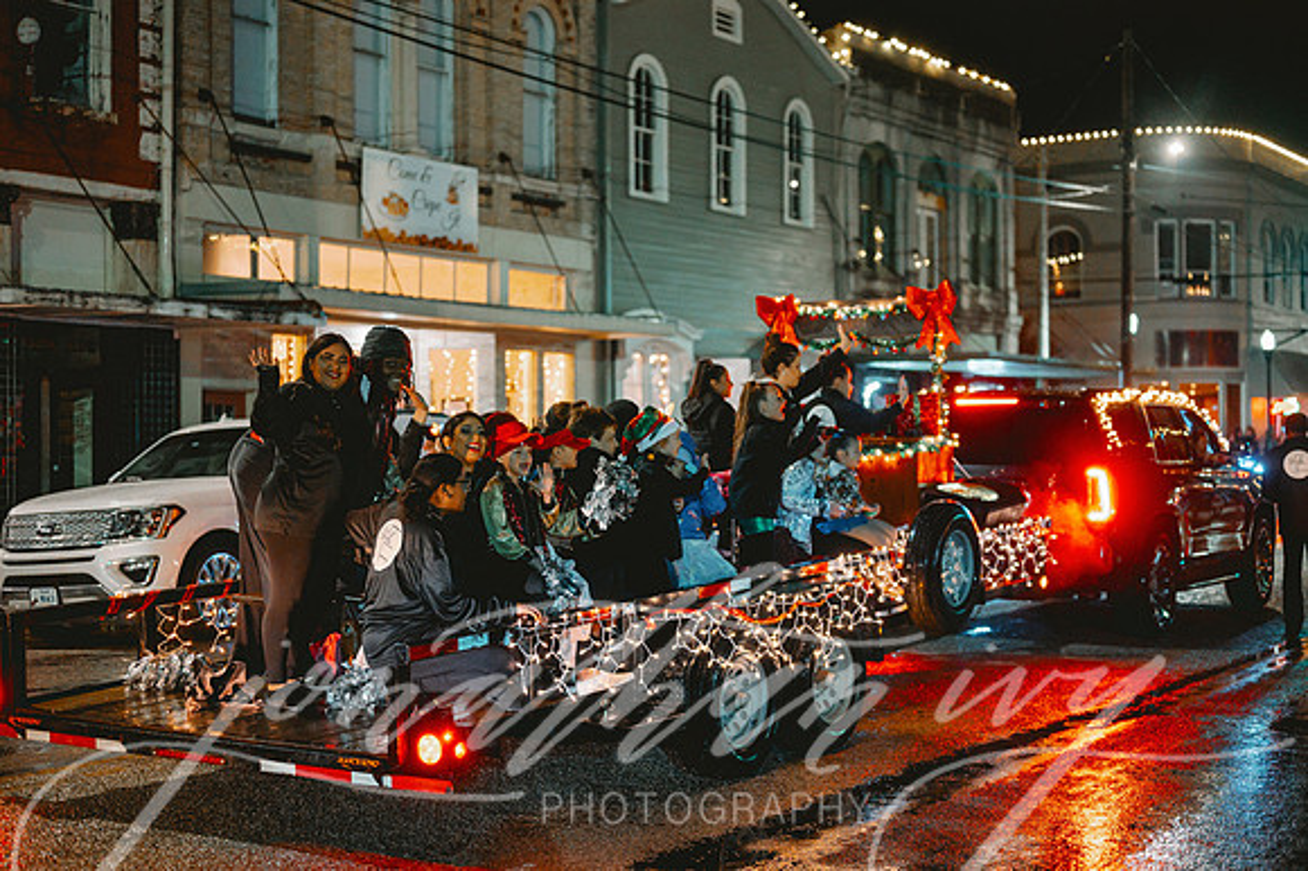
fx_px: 1816
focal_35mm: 50
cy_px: 436
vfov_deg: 27.0
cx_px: 654
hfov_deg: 39.6
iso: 2500
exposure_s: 1/200
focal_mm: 50
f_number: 1.8
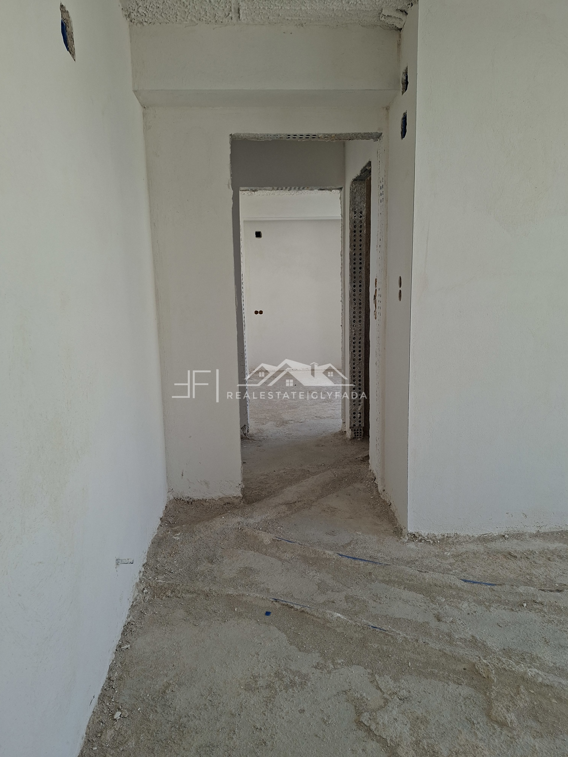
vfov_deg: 73.9
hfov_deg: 58.9
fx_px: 503
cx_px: 284
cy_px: 378
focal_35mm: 23
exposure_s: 1/127
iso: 50
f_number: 1.8
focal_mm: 5.54
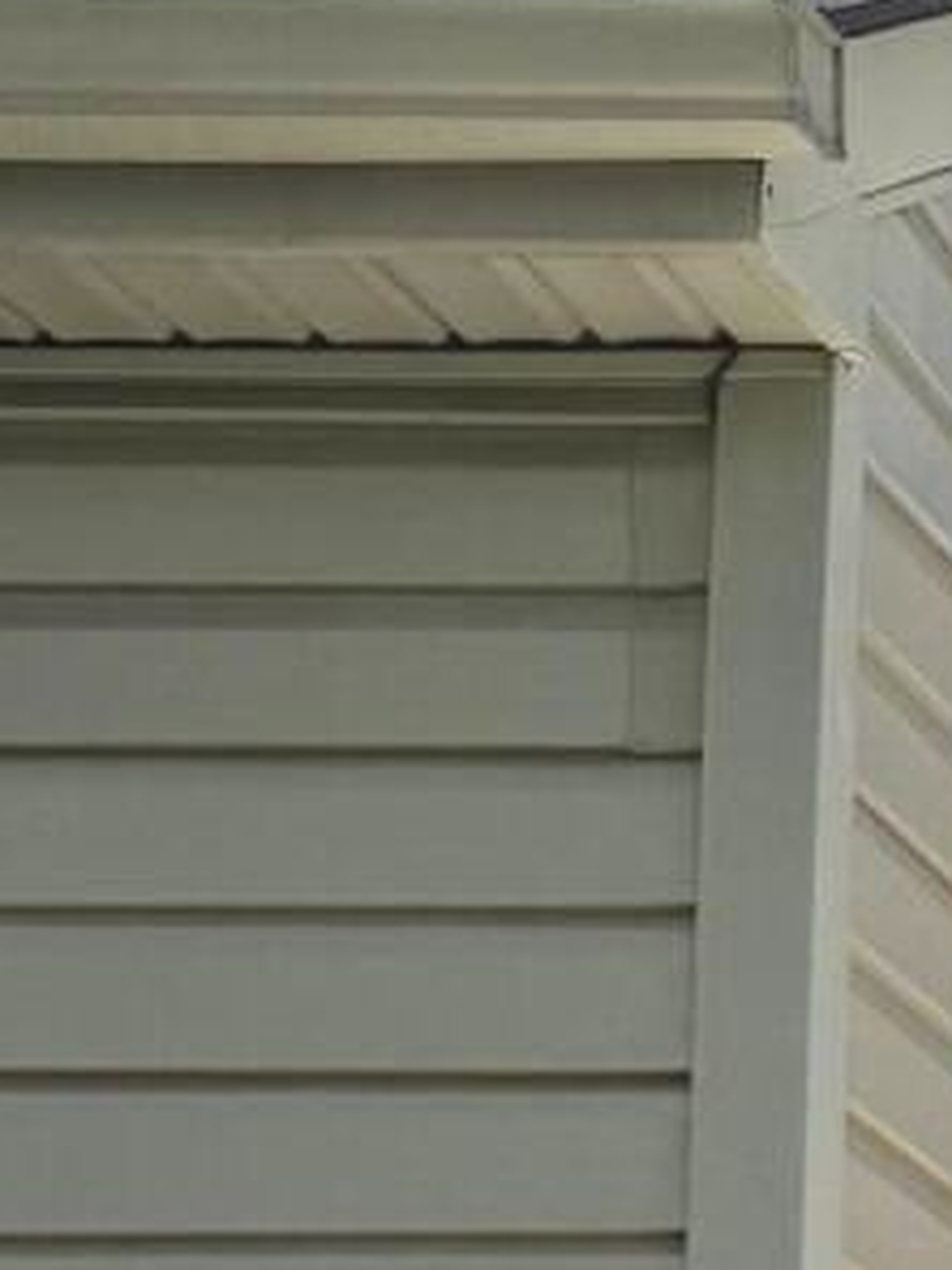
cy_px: 2038
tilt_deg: +3.5
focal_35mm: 162
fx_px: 5940
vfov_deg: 11.6
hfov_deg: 7.8
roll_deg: -1.7
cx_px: 2993
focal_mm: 6.76
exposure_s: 1/7353
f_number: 1.78
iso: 80
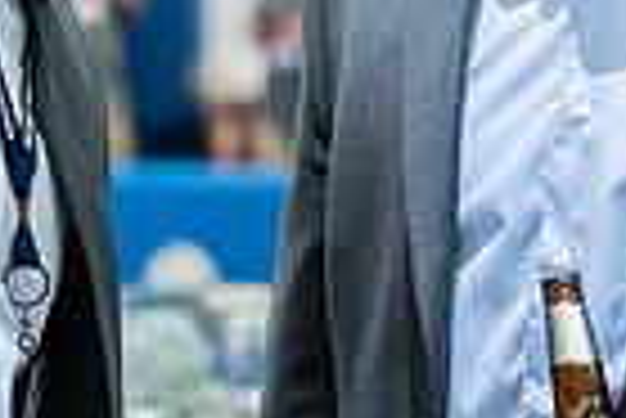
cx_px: 619
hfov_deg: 6.8
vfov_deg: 4.6
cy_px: 2
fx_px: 5222
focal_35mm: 300
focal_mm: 70
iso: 3200
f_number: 2.8
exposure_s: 1/160
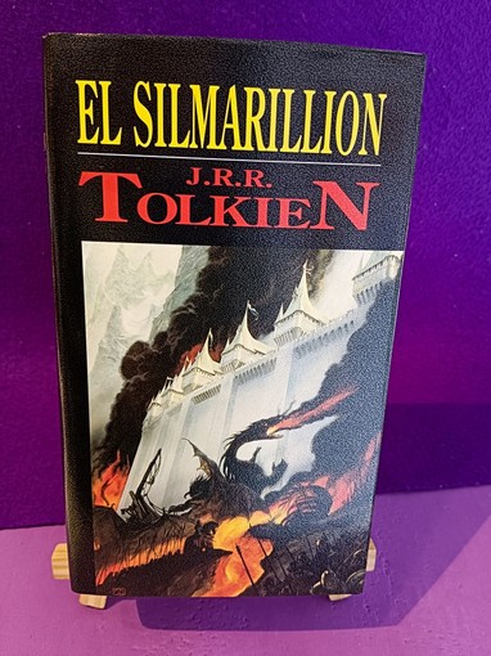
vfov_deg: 67.3
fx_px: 492
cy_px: 328
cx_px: 246
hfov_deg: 53.0
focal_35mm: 26
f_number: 1.8
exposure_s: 1/50
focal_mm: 3.96
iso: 582
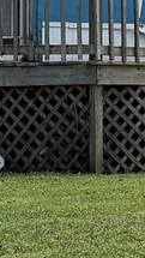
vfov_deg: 10.7
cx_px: 146
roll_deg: -1.2
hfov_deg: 6.2
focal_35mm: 195
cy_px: -107
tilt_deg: +5.8
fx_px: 1332
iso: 100
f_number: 1.78
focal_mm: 6.76
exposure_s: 1/3759
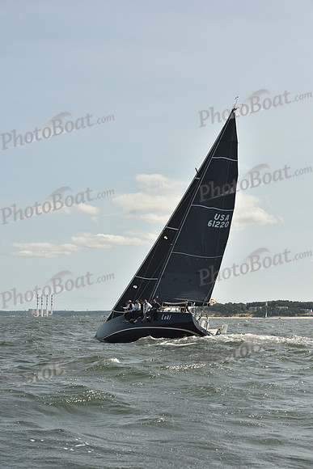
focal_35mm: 70
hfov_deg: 19.5
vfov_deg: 28.8
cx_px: 156
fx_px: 912
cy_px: 234
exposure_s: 1/800
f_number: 9
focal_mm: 70
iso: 250
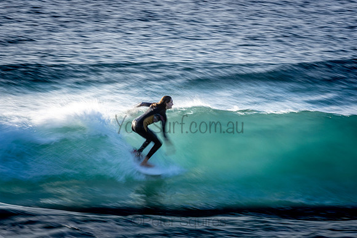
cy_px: 119
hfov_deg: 2.7
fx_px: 7439
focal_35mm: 750
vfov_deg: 1.8
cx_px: 178
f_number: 29
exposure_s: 1/20
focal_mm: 500
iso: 125
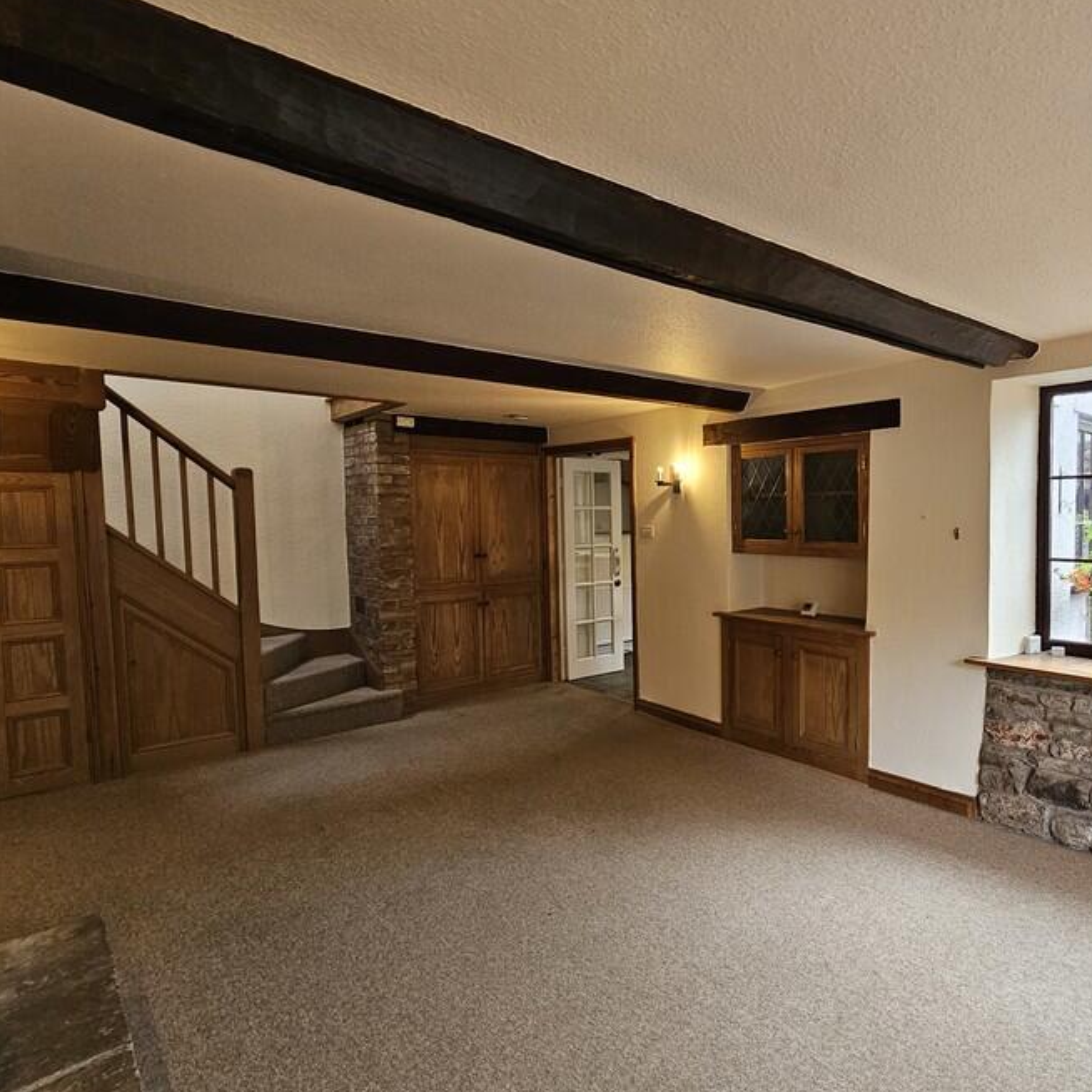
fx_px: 642
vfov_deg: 80.7
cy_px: 543
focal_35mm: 18
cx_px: 768
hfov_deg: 76.8
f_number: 2.2
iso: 160
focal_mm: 2.2
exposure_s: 1/50
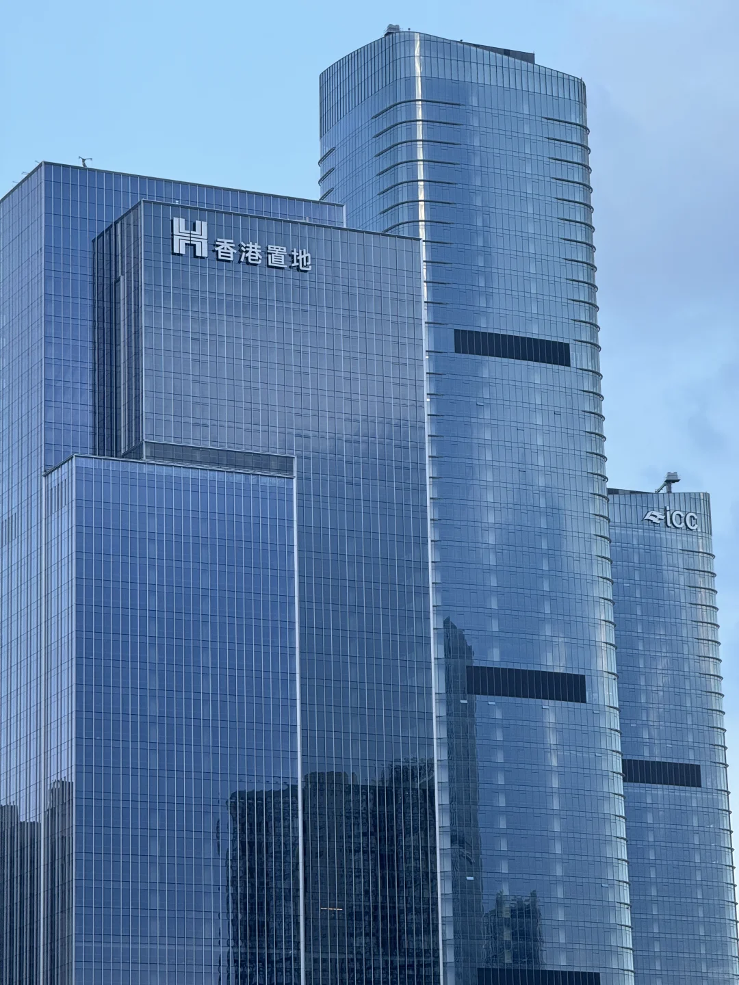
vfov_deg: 16.4
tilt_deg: +15.5
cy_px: 492
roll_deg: +1.4
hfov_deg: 12.3
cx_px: 370
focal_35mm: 120
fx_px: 3416
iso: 50
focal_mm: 15.66
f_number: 2.8
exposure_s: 1/209
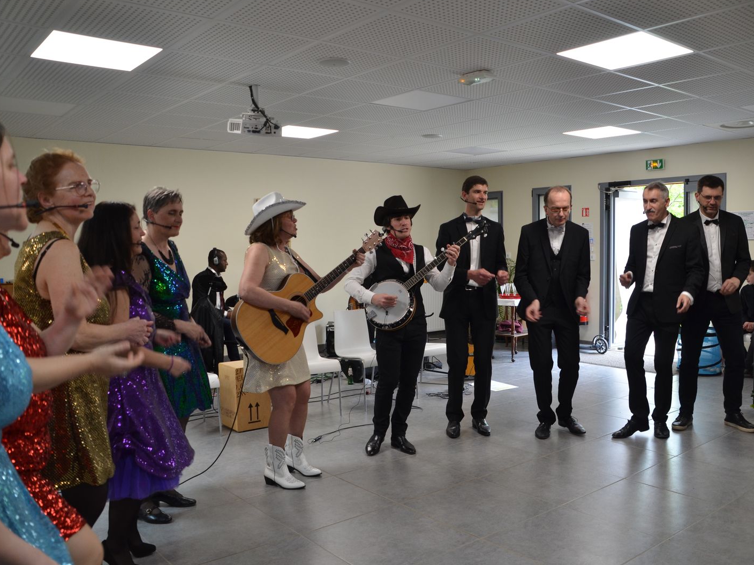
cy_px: 281
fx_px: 653
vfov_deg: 46.8
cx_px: 405
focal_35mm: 30
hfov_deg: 59.9
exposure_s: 1/60
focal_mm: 18
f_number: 4
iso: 500
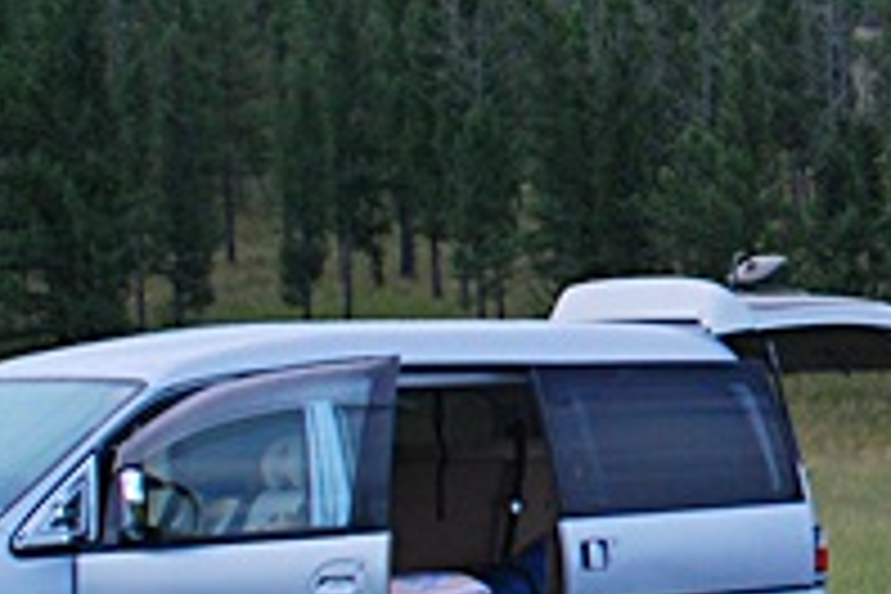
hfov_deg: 11.7
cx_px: 1260
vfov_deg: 8.1
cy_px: 184
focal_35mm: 170
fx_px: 4207
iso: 400
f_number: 6.3
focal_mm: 28
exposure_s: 1/320
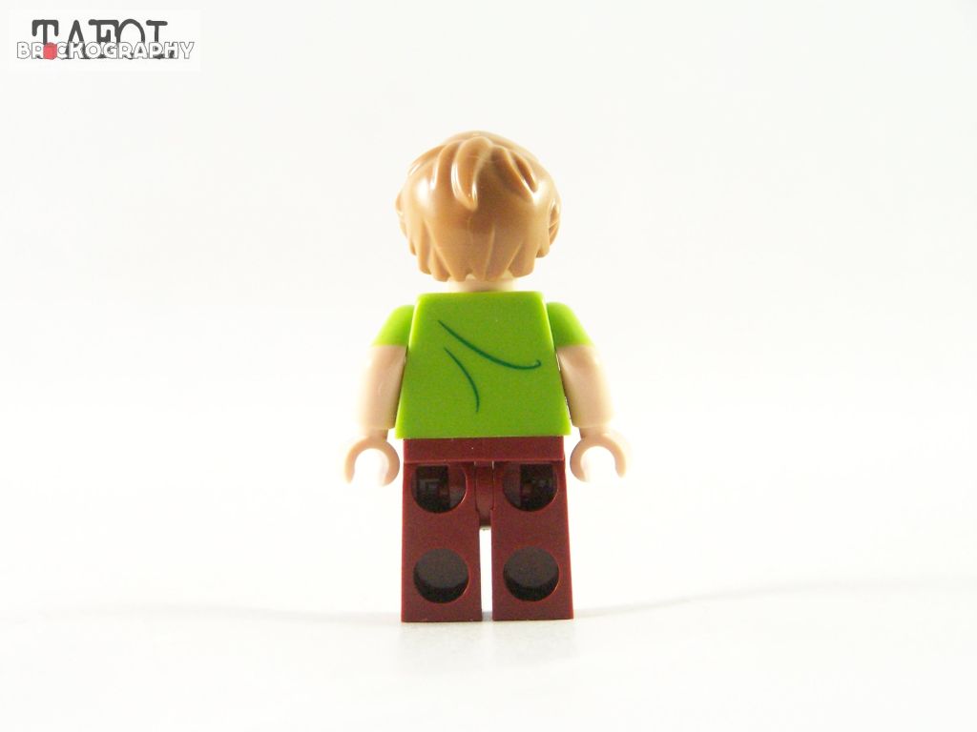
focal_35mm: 117
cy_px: 366
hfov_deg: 16.8
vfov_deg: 12.7
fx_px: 3302
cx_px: 488
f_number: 3.6
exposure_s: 1/60
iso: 400
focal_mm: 19.4
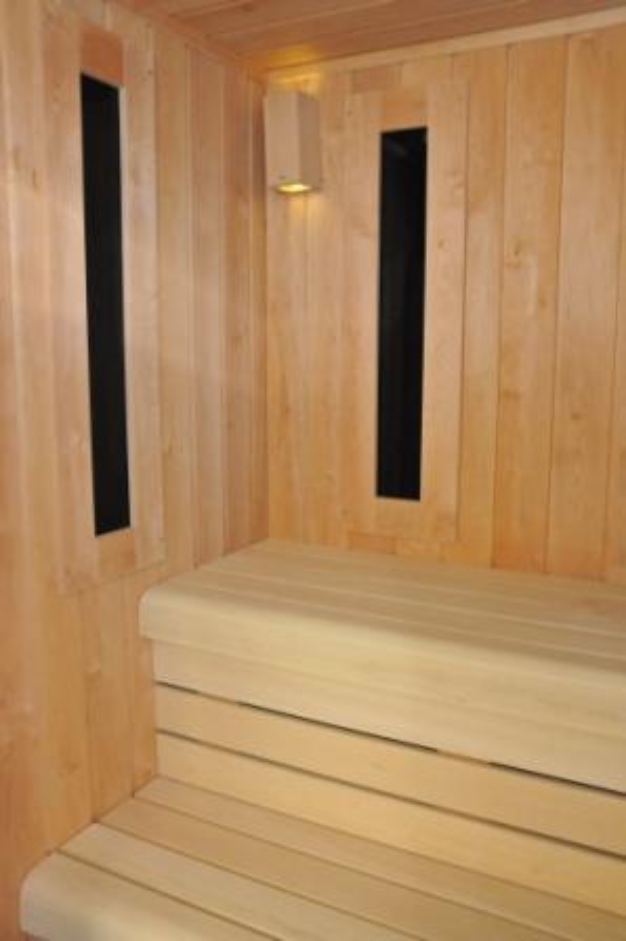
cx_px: 313
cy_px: 470
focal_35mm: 30
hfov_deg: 43.5
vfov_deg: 62.0
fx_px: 784
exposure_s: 1/80
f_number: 10
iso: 3200
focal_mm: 20
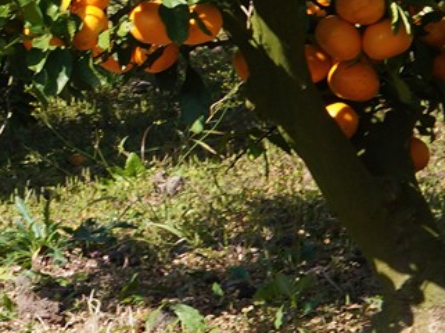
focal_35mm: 210
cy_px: -21
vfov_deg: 7.0
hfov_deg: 9.0
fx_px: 2697
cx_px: -398
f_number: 13
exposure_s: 1/100
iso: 200
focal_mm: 35
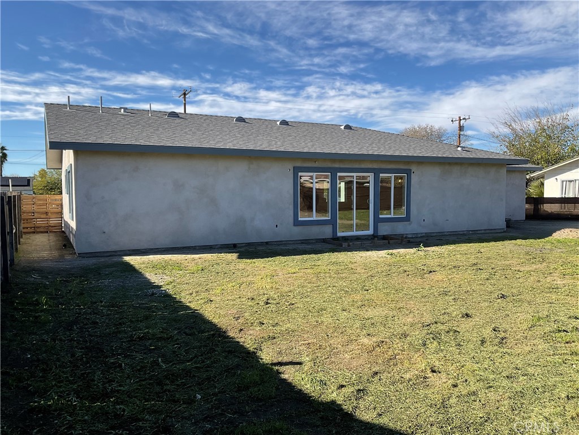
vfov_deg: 48.2
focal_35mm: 29
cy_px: 218
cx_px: 290
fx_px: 485
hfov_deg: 61.7
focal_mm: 3
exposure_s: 1/1534
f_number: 1.8
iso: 16
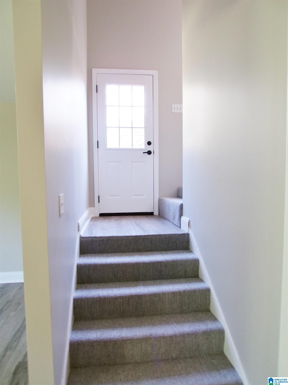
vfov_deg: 71.6
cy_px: 192
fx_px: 266
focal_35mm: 24
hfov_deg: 56.8
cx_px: 144
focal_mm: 4.3
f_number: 3
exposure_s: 1/20
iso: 200
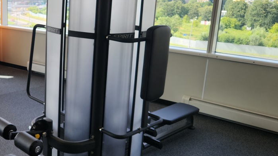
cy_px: 66
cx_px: 60
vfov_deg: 27.7
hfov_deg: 45.3
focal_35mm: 43
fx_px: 317
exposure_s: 1/218
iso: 20
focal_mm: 5.4
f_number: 1.8
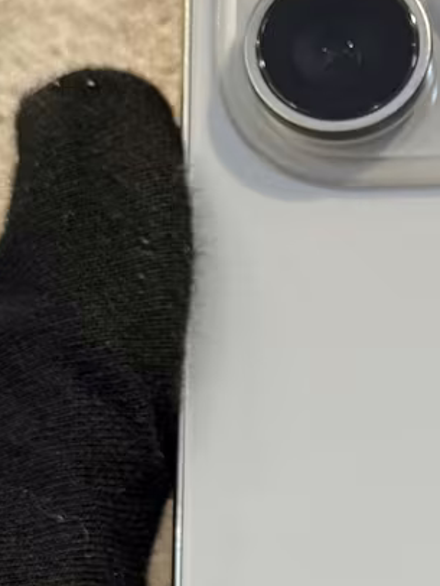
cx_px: 622
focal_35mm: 189
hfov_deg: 7.7
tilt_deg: +4.8
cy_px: 625
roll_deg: +0.6
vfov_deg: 10.3
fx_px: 3200
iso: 100
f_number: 1.78
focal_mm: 6.76
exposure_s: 1/50
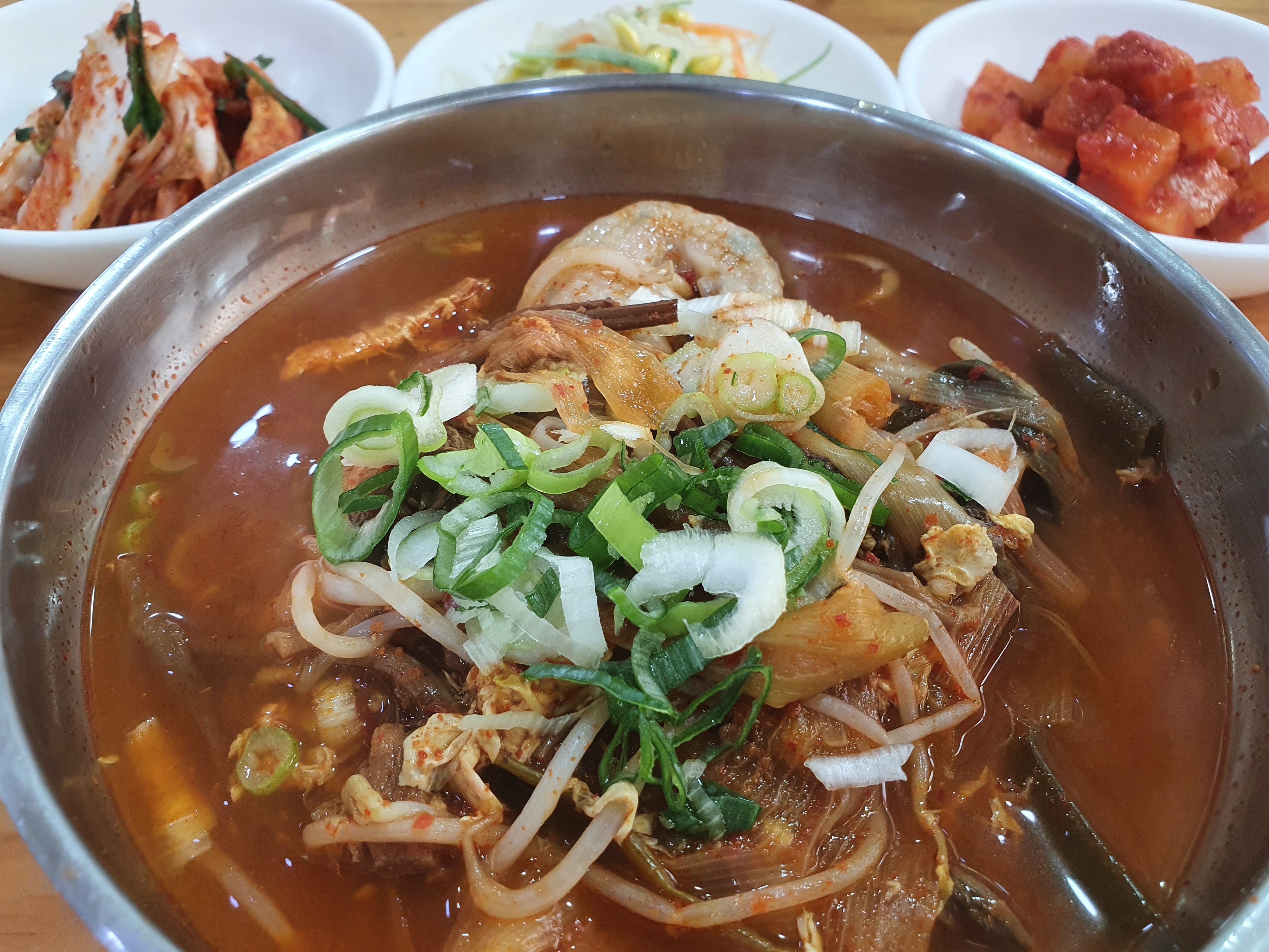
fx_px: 953
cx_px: 634
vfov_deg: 53.1
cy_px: 476
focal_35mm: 26
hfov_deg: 67.3
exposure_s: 1/40
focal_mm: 4.32
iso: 200
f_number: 2.4
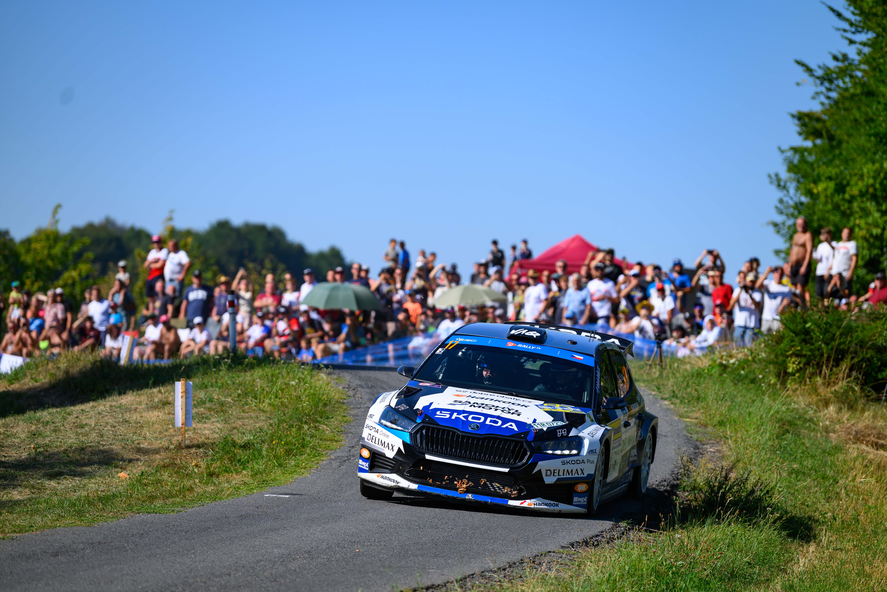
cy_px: 296
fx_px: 4558
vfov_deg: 7.4
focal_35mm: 185
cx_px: 444
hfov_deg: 11.1
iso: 80
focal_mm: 185
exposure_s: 1/1600
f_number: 3.5
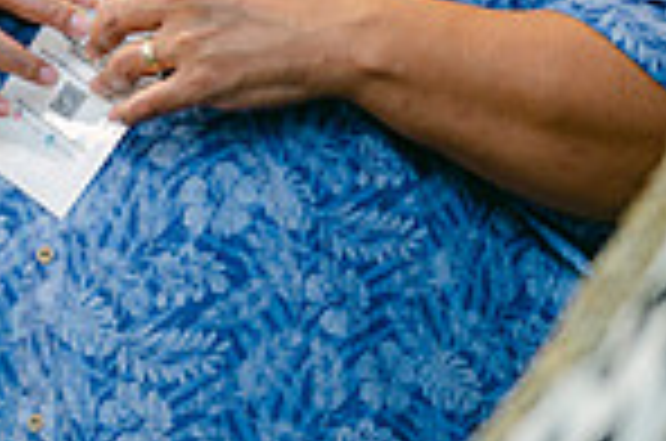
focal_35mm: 196
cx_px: -104
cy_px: 32
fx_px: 3618
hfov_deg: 10.4
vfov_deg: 7.0
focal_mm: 50
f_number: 2
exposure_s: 1/100
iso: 640
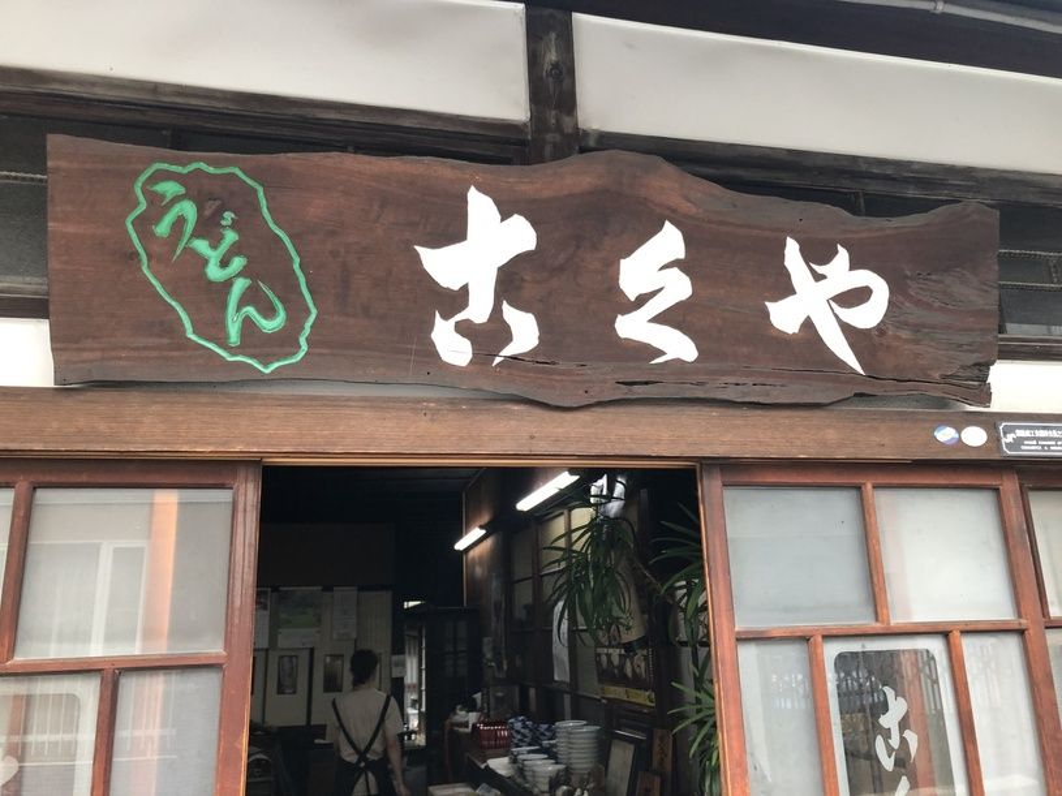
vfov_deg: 49.7
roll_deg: +0.6
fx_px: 859
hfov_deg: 63.5
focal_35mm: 28
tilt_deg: +14.0
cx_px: 531
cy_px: 398
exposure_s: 1/33
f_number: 1.8
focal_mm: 3.99
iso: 25
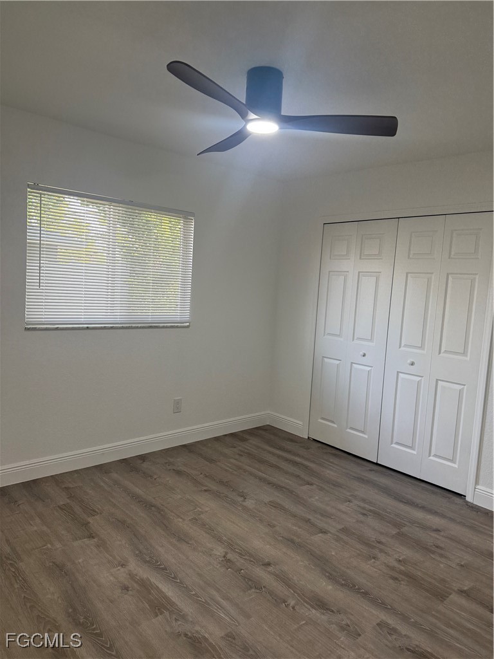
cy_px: 330
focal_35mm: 24
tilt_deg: -3.5
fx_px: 457
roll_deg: -1.2
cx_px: 247
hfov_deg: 56.8
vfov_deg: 71.6
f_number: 1.78
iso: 250
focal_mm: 6.76
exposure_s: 1/120
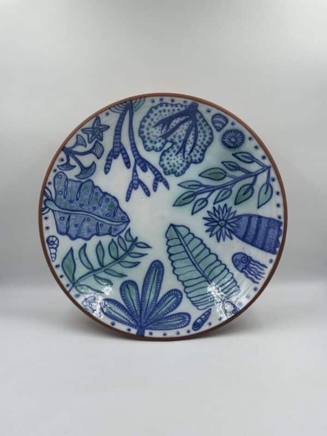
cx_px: 164
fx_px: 605
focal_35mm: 48
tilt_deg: -15.8
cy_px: 218
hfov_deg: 30.3
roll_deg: -0.5
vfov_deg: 39.7
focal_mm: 6.86
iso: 64
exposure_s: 1/529
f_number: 1.78
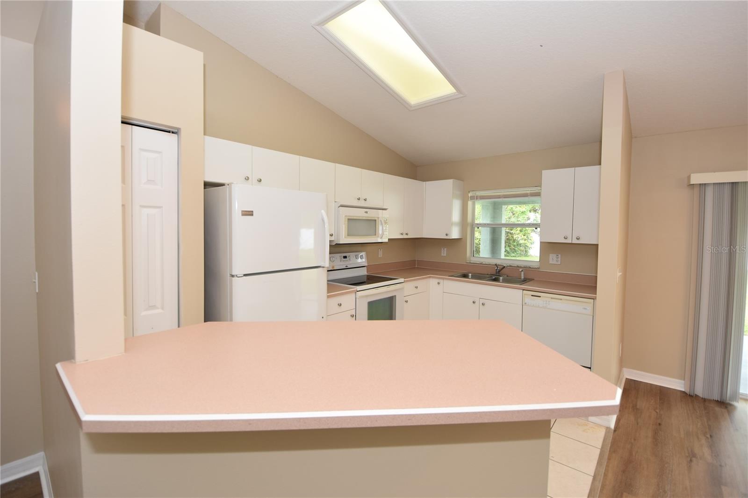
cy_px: 249
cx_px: 374
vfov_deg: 77.3
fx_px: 312
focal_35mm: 15
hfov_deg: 100.4
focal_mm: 10
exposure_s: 1/60
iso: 280
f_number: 4
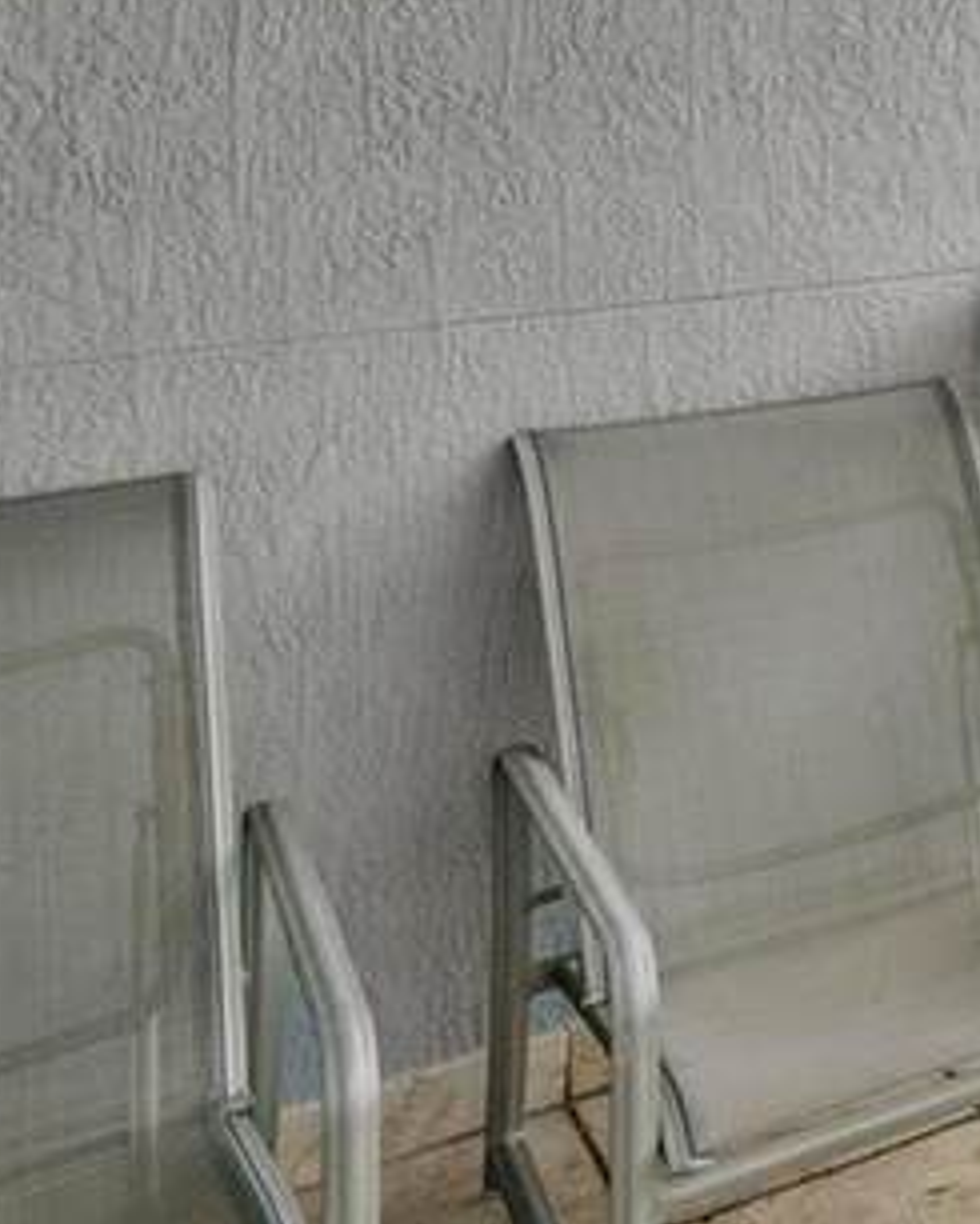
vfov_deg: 30.9
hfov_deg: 18.7
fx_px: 1993
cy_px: -74
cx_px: 1920
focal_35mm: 55
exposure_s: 1/320
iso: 250
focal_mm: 14
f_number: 9
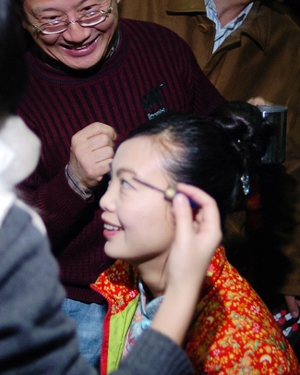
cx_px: 121
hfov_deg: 18.1
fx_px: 941
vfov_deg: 22.5
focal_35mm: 85
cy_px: 163
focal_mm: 35
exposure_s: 1/30
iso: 200
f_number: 2
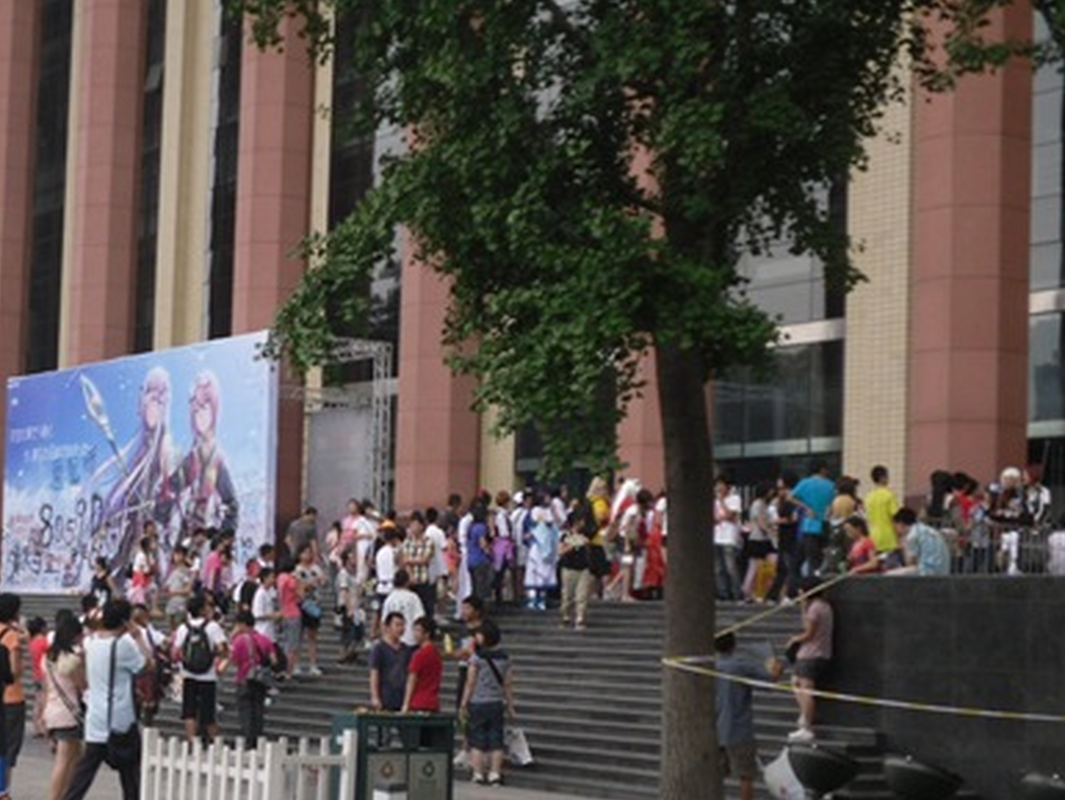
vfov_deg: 15.9
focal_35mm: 93
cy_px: 545
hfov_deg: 20.8
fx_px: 2862
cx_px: 188
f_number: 8.6
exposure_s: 1/47
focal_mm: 7.88
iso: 80
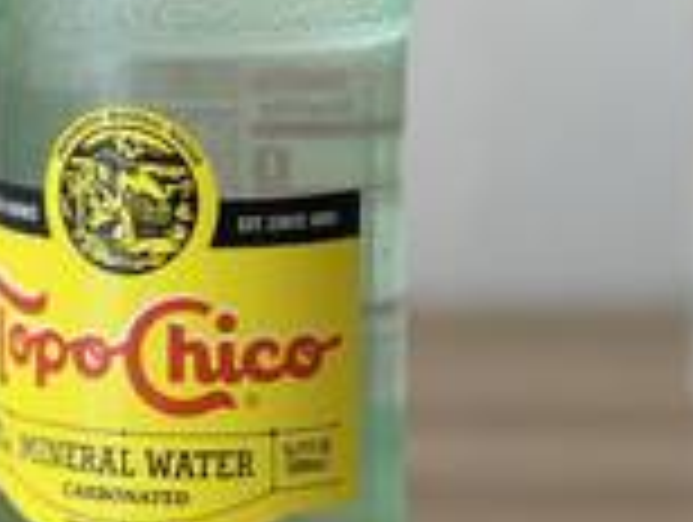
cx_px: 117
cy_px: -22
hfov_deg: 9.9
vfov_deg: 7.5
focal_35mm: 198
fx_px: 3970
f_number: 2
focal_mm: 6
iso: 125
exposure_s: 1/120
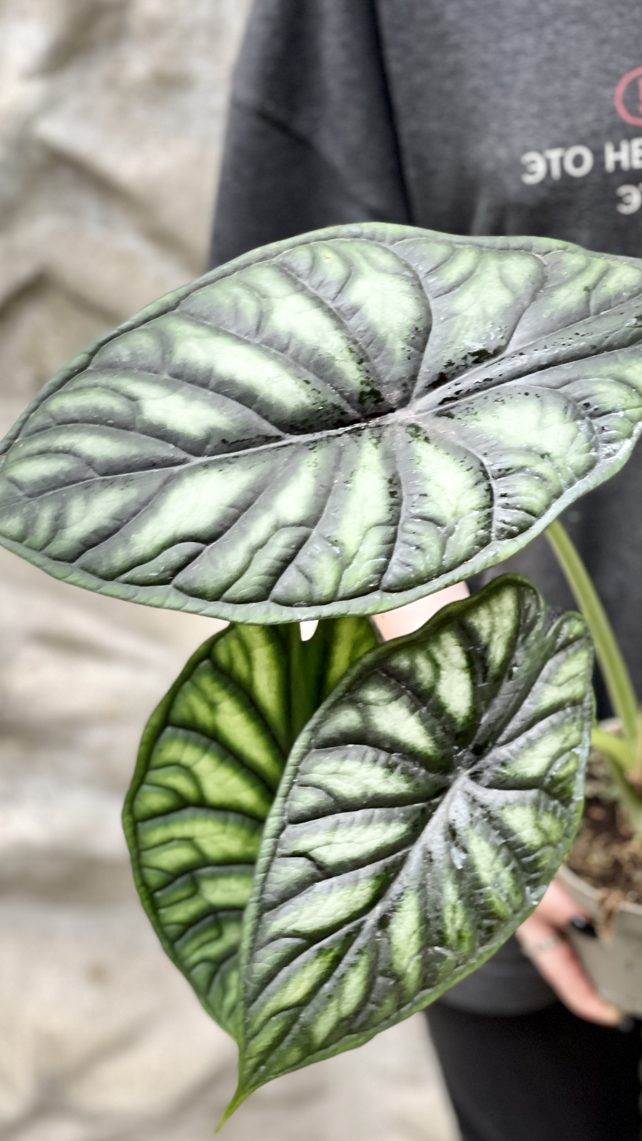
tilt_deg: -31.9
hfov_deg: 15.9
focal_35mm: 76
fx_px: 2300
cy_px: 575
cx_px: 361
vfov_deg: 27.9
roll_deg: -0.2
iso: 160
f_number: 2.2
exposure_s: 1/50
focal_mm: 7.5
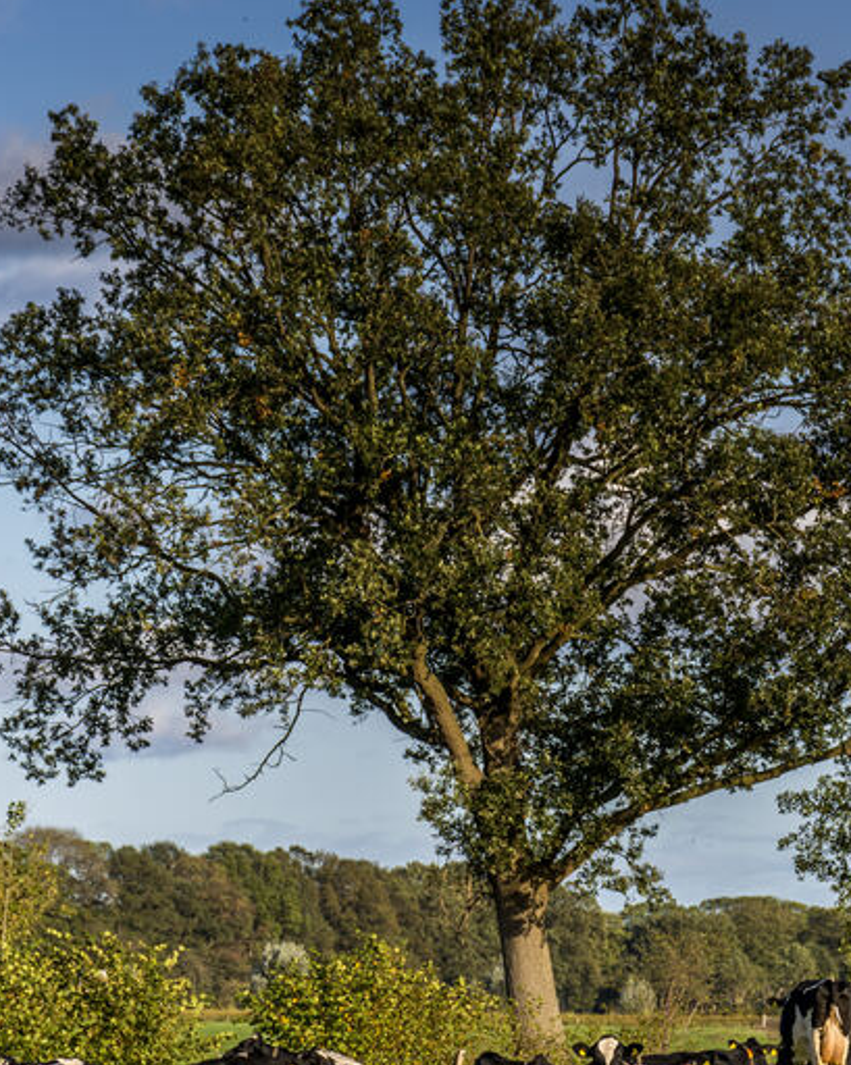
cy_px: 627
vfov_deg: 8.3
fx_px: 7371
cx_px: 630
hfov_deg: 6.6
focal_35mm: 234
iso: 100
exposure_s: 1/320
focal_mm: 85
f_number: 7.1
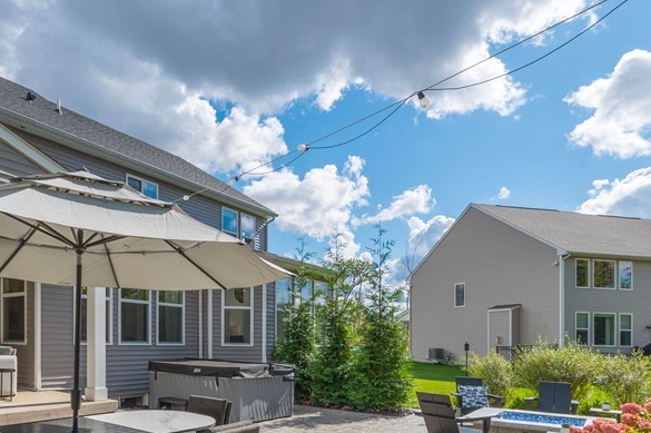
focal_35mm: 26
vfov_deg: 45.9
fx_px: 470
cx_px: 165
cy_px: 369
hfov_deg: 65.3
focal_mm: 14
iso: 200
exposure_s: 1/1600
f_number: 8
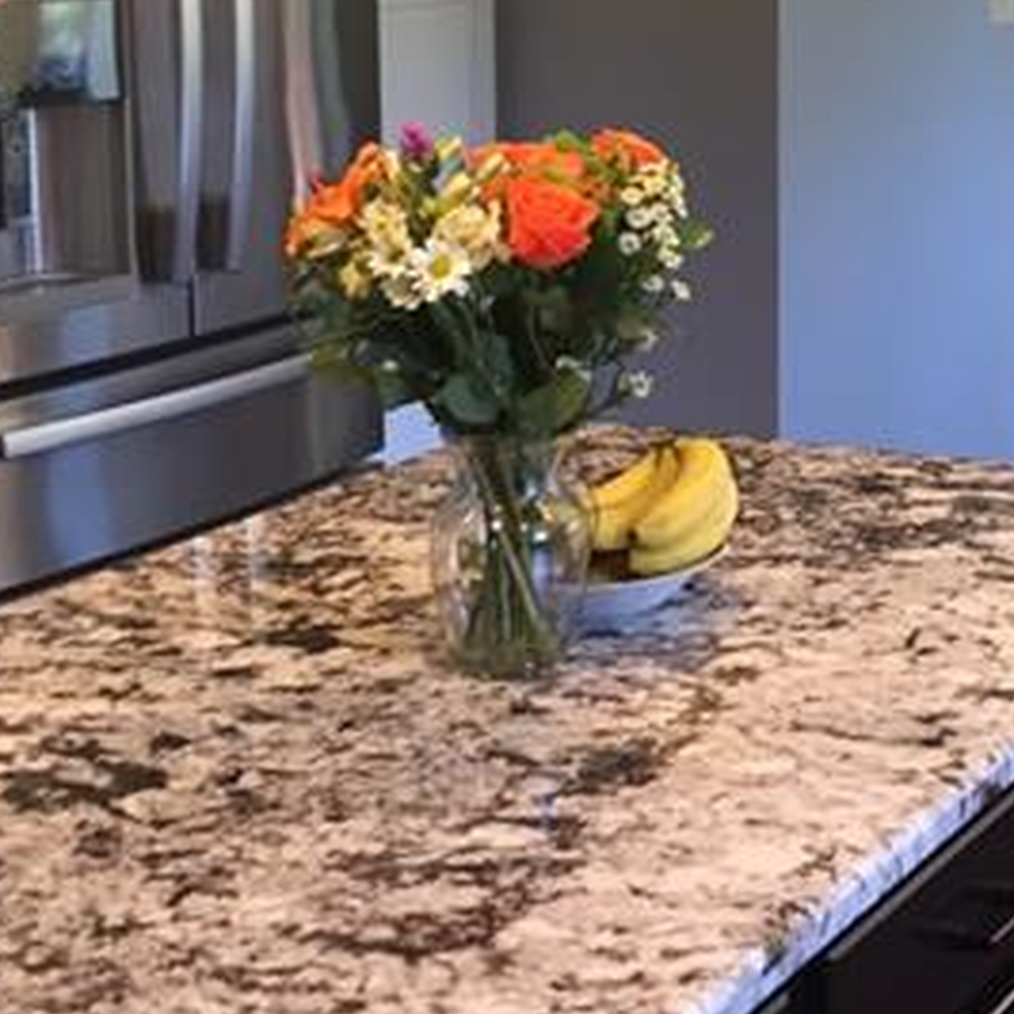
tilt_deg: -6.0
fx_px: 2552
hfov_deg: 21.4
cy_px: 168
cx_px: 1105
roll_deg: -0.6
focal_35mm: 77
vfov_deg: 22.1
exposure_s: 1/30
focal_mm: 4.15
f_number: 2.2
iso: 50
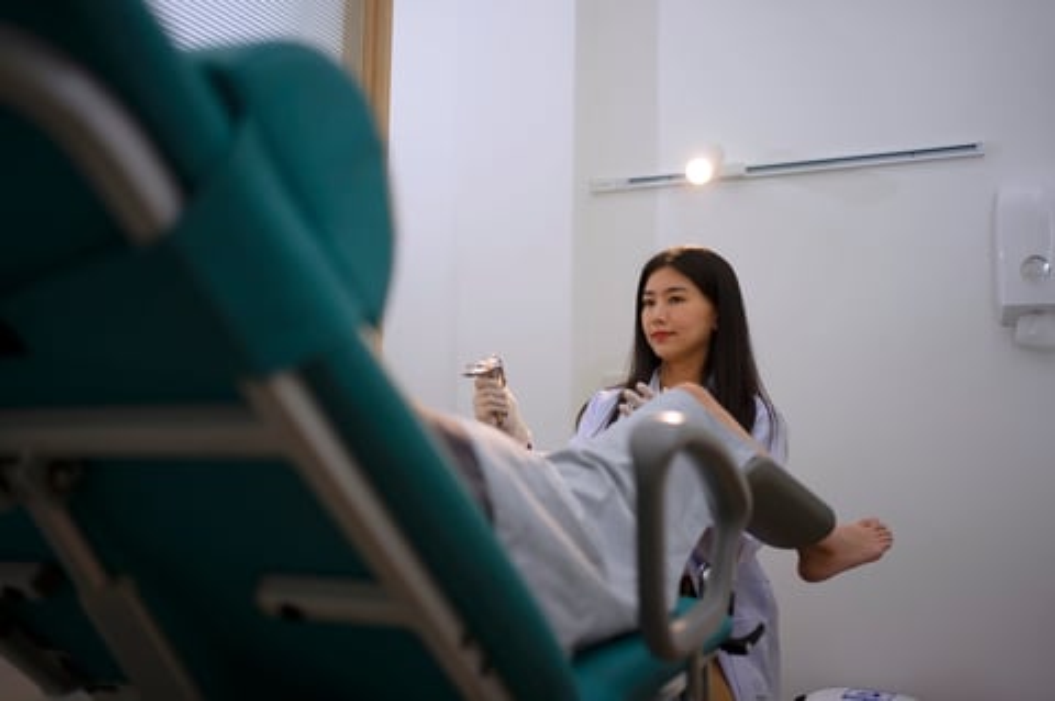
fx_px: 1025
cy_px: 350
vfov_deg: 37.8
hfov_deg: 54.5
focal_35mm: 35
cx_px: 528
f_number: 1.8
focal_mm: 35
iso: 100
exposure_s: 1/500
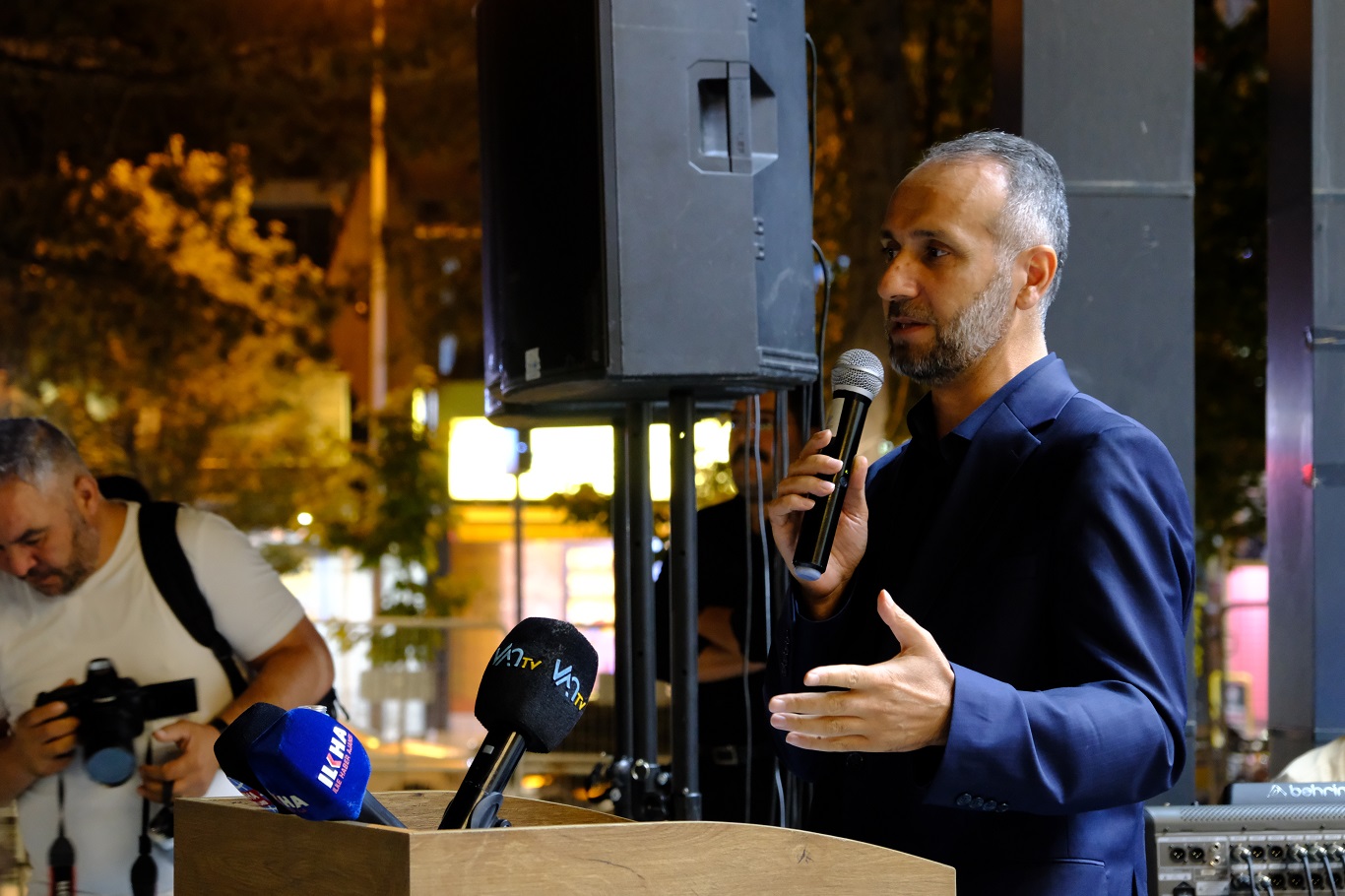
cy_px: 448
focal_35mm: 88
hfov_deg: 23.1
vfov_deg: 15.5
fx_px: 3287
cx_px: 672
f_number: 4.5
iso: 3200
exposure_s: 1/13
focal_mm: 58.6
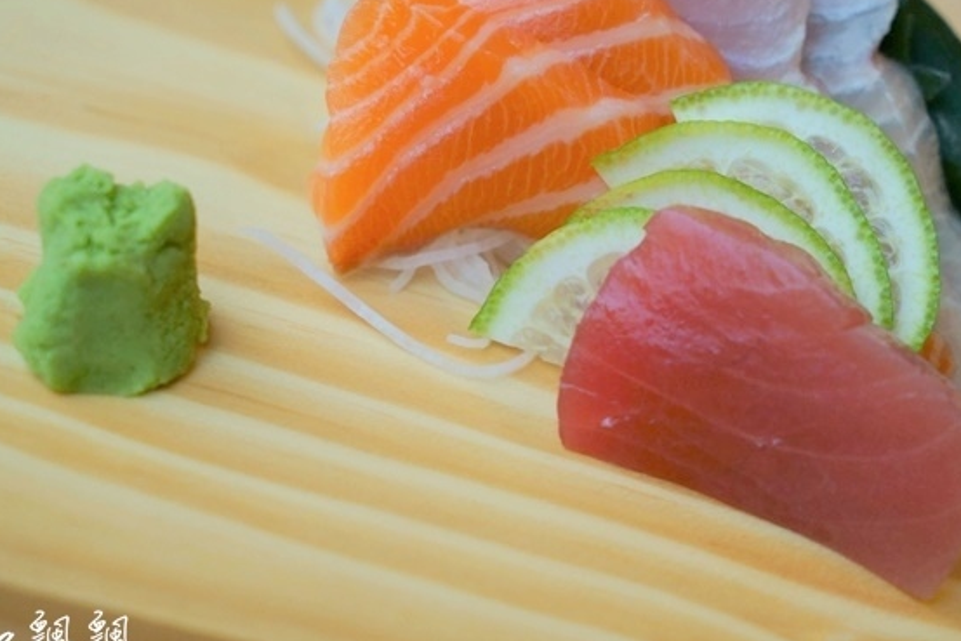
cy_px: 228
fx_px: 2510
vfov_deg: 14.5
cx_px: 551
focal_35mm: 94
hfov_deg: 21.7
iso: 1000
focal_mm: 65
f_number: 5
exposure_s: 1/1250
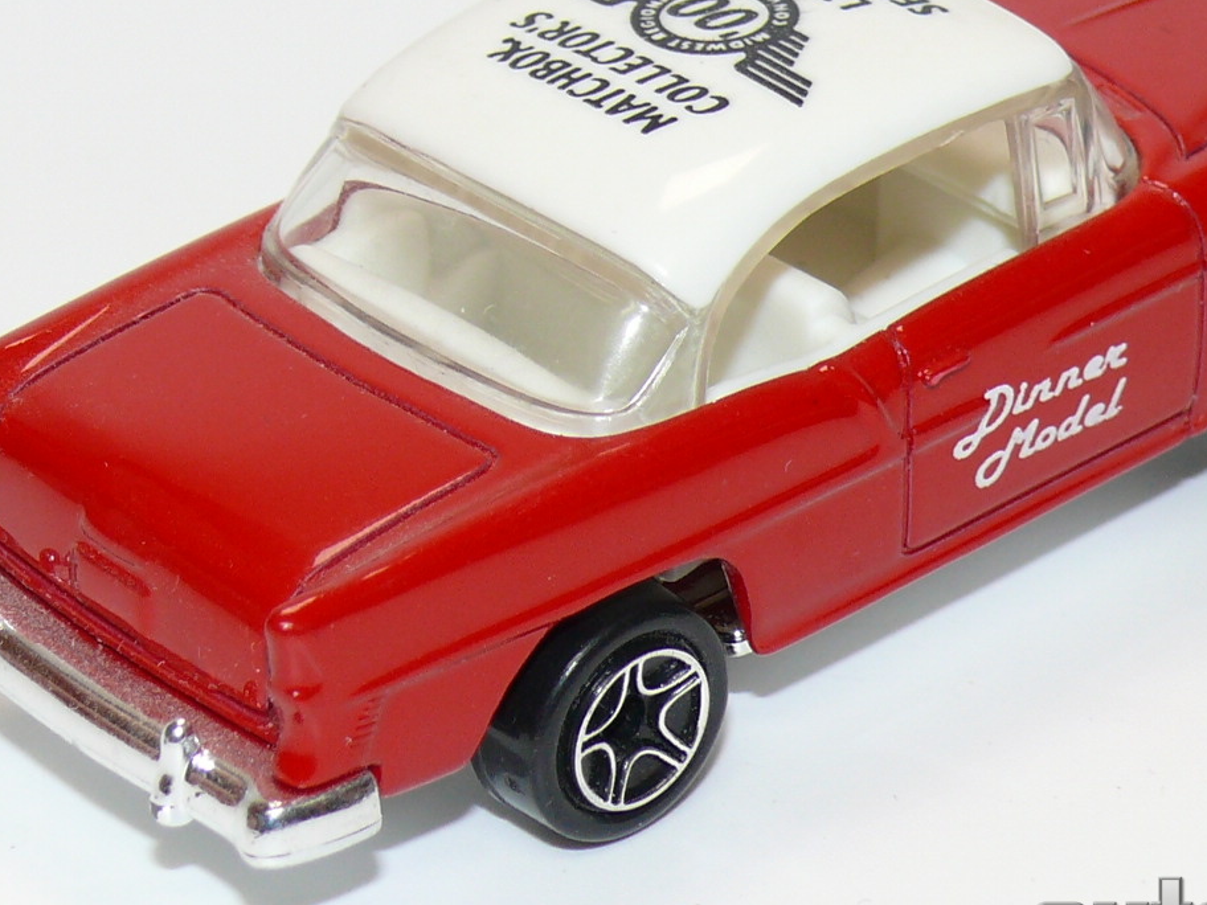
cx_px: 728
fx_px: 6241
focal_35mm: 179
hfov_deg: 11.0
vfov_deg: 8.3
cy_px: 259
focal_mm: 13.4
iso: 100
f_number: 4
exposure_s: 1/30
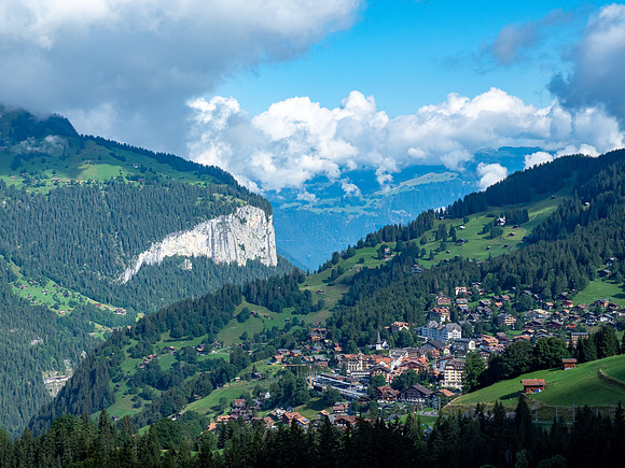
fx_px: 1264
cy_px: 234
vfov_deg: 21.0
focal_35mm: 70
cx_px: 312
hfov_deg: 27.8
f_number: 11
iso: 640
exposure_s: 1/500
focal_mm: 35
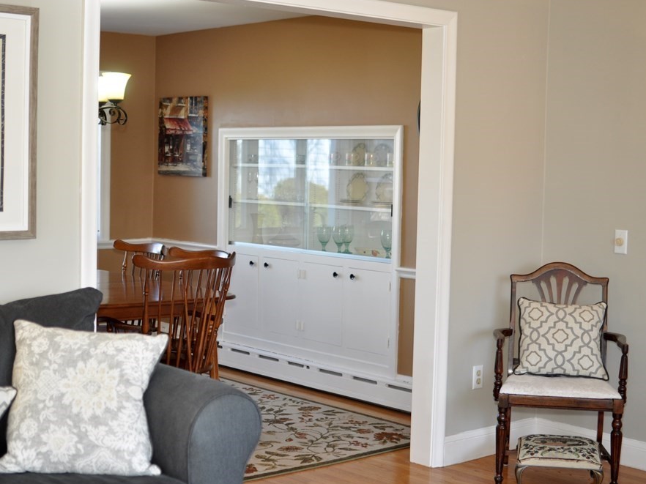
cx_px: 281
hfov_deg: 32.9
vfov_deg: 25.0
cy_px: 239
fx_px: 1092
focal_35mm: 59
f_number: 2.5
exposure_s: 1/160
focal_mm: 35
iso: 400
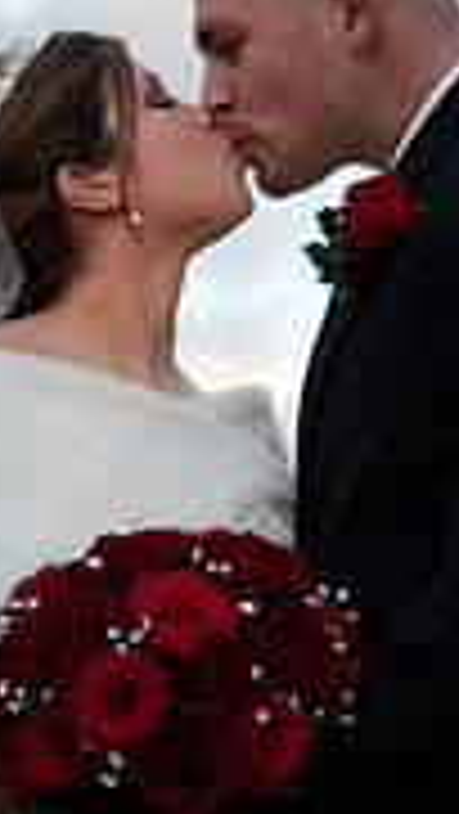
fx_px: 2809
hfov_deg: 9.3
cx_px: 277
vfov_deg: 16.5
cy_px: 468
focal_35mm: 130
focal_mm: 50
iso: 2000
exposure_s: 1/1250
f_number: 4.8
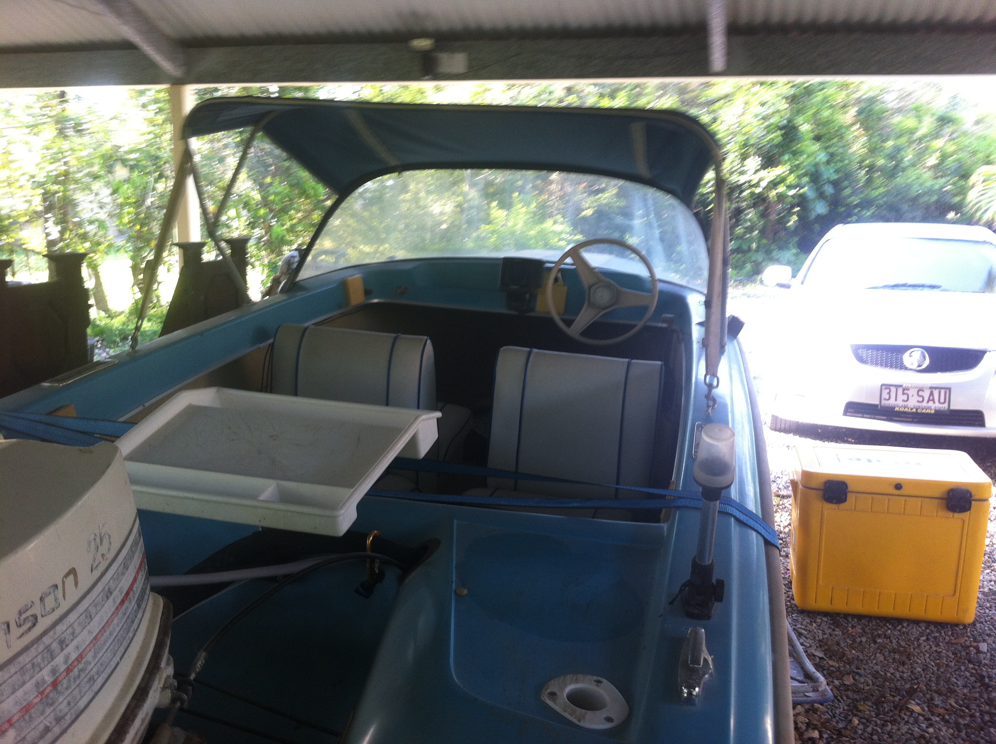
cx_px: 498
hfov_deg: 52.7
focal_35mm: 35
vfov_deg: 40.6
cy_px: 372
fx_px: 1006
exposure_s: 1/33
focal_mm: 3.85
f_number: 2.8
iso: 80
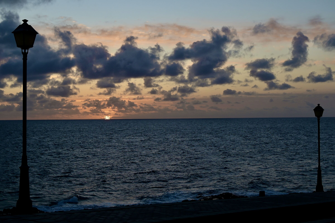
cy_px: 112
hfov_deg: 38.2
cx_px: 168
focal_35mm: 52
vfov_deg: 26.0
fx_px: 484
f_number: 4
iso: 100
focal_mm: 35
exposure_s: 1/500
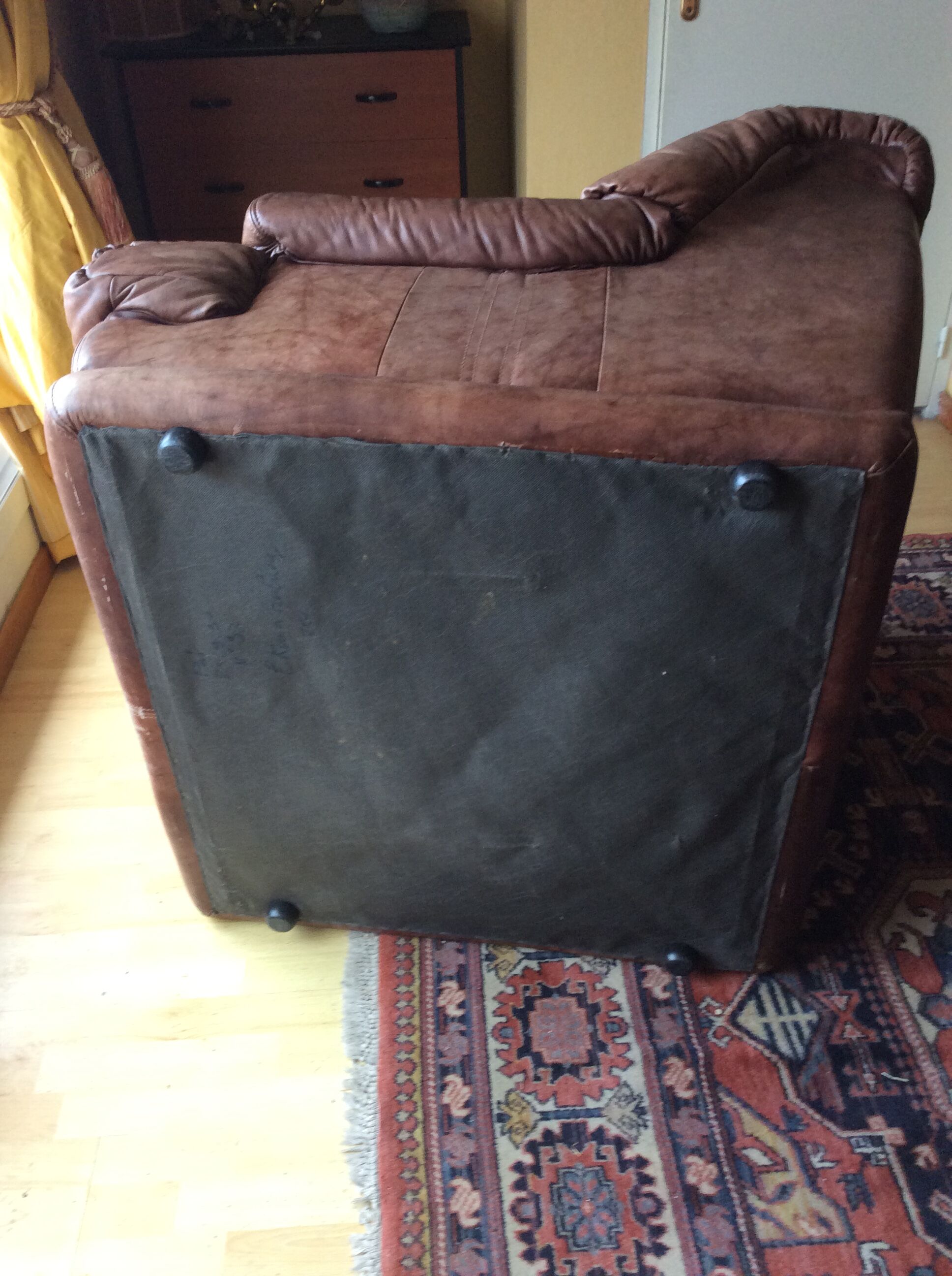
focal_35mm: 32
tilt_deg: -36.0
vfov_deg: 56.9
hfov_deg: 44.1
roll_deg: +0.5
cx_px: 476
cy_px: 638
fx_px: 1177
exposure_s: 1/25
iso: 80
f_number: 2.4
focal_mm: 3.3
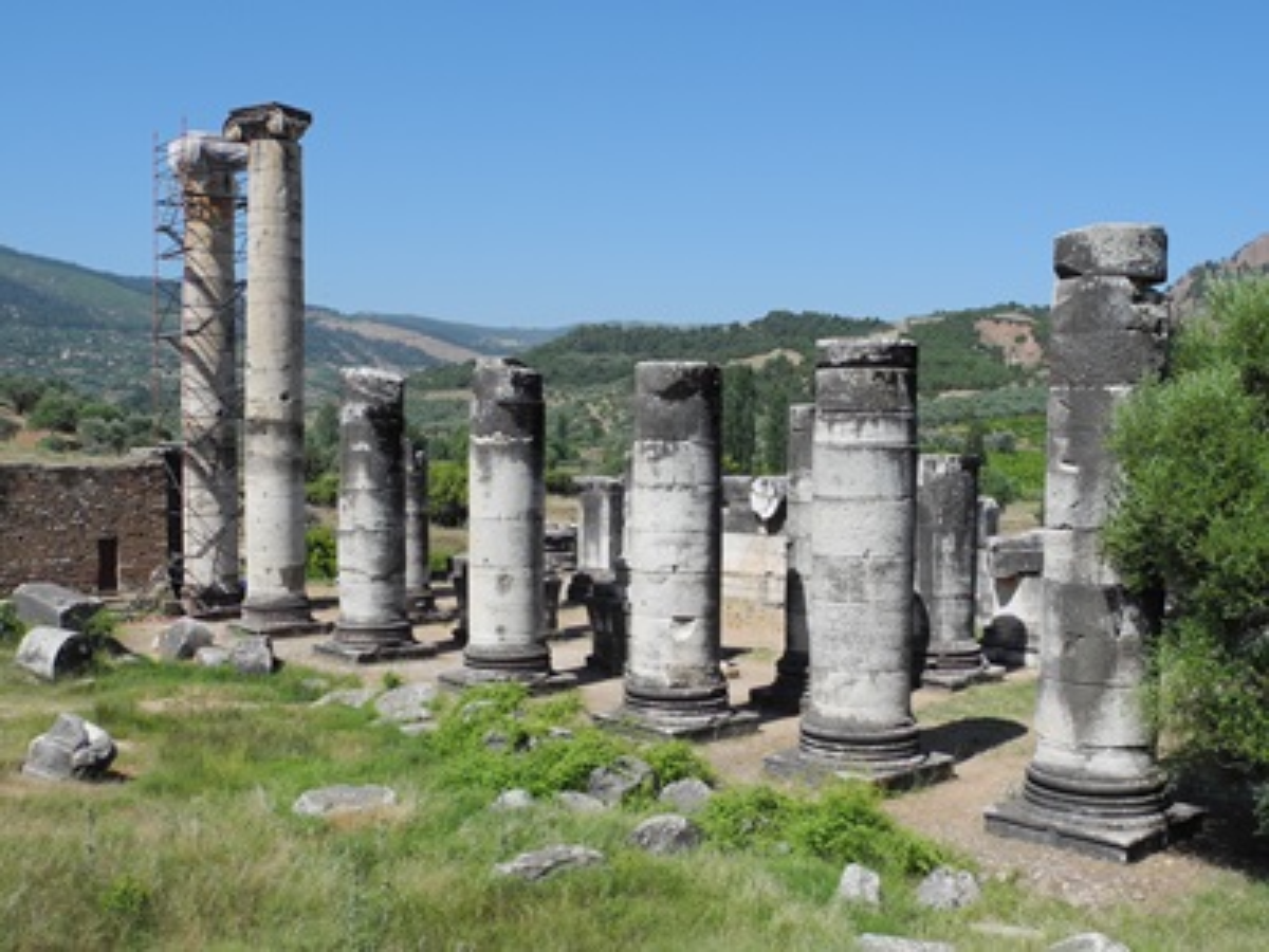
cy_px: 476
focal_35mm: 28
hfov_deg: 63.4
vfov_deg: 49.7
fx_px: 1026
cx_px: 634
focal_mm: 6
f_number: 4
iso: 100
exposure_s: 1/957
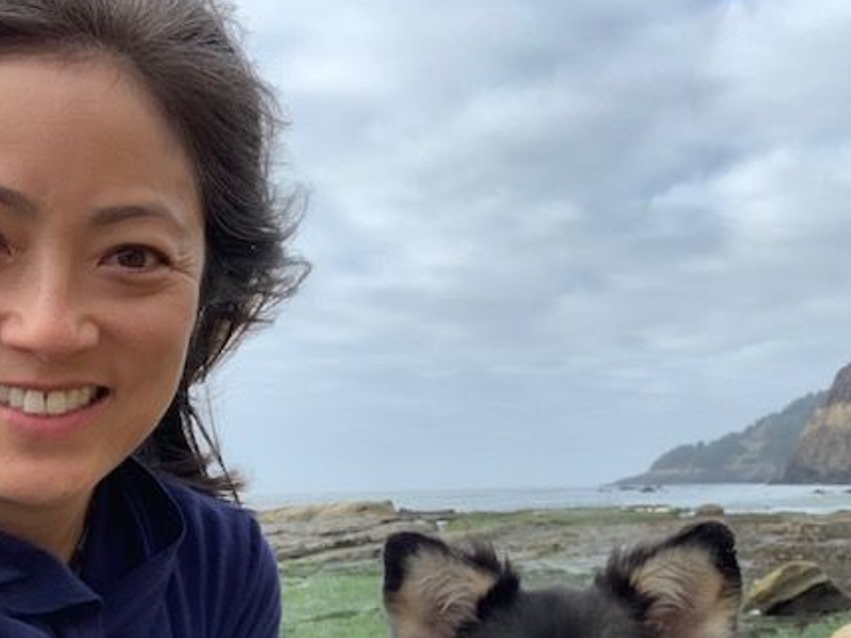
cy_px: 465
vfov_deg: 29.8
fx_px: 1180
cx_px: 468
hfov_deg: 39.6
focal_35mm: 48
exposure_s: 1/185
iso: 16
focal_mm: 2.87
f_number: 2.2
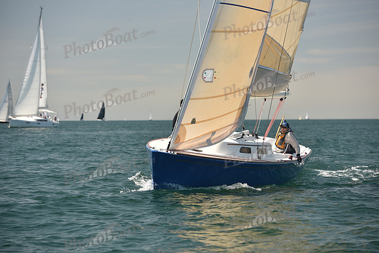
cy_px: 126
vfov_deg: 9.8
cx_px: 190
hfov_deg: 14.7
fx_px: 1474
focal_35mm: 140
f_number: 4.5
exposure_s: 1/800
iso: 250
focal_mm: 140
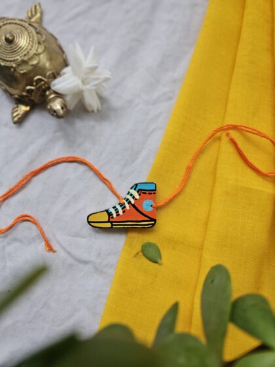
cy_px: 184
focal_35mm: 23
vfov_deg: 73.9
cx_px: 138
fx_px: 244
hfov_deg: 58.9
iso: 250
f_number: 1.8
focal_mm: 5.4
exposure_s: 1/142
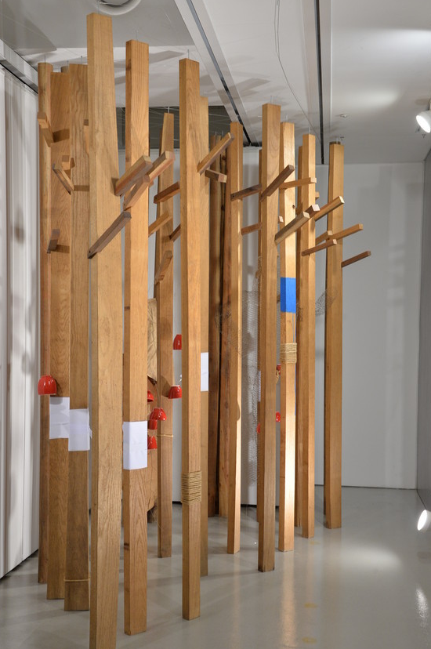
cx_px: 211
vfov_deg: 41.1
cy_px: 349
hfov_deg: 28.0
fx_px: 864
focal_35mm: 48
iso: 1600
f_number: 8
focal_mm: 44
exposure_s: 1/125
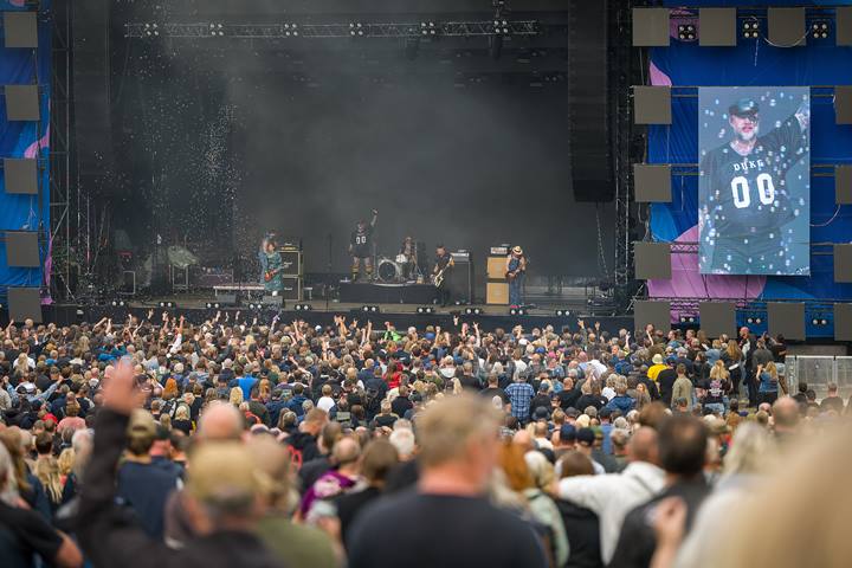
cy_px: 284
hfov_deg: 15.2
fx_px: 3195
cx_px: 426
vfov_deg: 10.2
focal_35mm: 135
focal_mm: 135
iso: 500
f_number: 2.8
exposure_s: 1/800
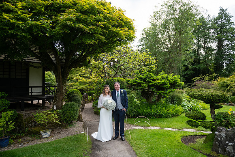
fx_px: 157
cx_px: 118
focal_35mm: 24
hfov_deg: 73.7
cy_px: 78
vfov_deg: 53.2
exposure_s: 1/1600
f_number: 3.5
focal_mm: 24
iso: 400
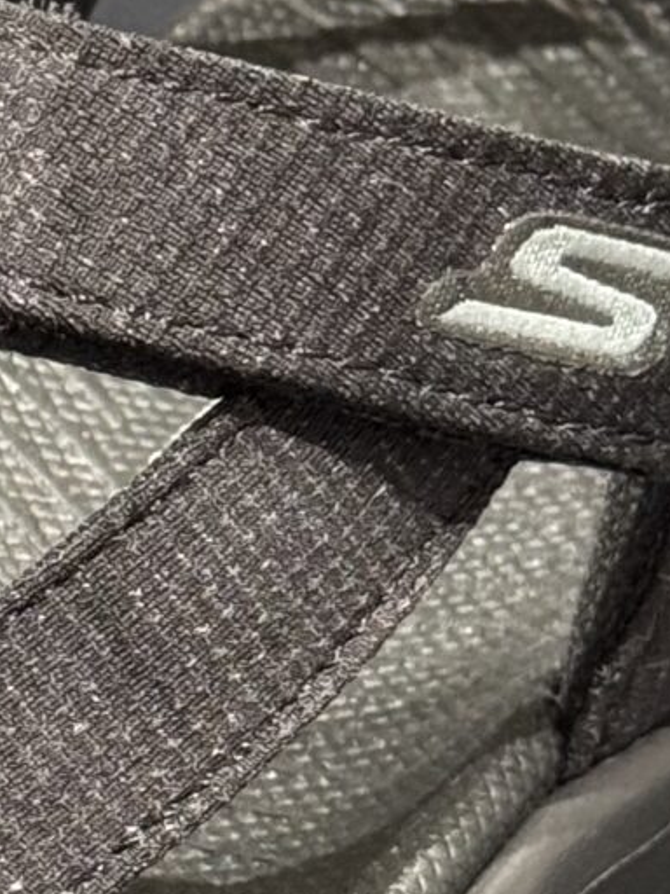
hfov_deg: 6.1
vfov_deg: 8.2
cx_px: -408
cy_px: 515
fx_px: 6194
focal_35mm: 240
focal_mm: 6.76
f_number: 1.78
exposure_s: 1/33
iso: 500
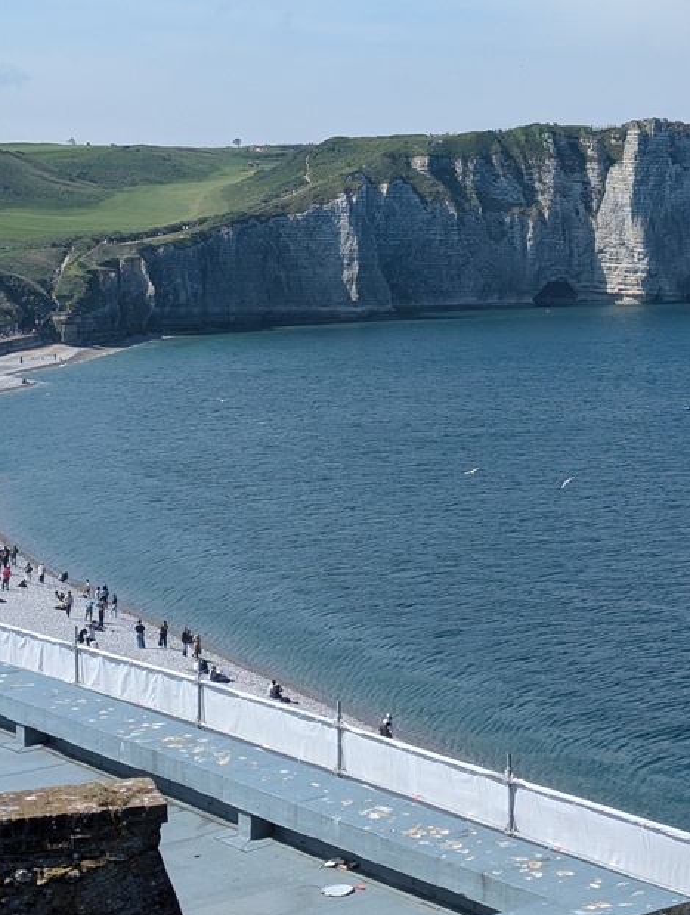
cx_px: 365
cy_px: 173
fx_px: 2094
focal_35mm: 79
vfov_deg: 24.3
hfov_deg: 18.7
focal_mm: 6.81
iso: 55
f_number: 1.85
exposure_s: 1/2532
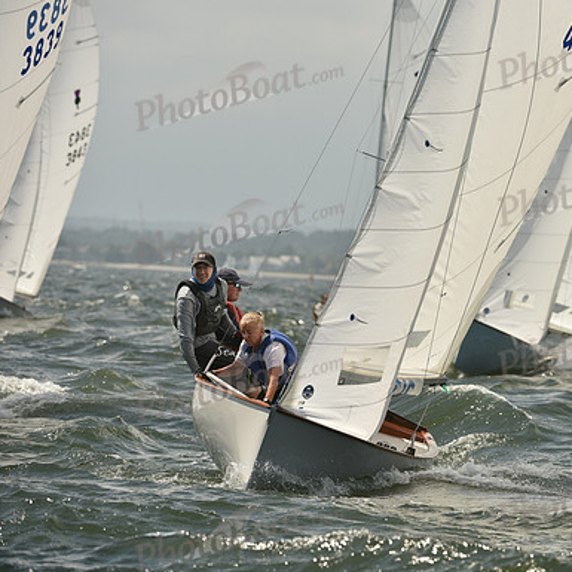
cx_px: 422
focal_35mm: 333
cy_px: 286
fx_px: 6225
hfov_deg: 5.3
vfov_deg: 5.3
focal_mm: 260
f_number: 7.1
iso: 250
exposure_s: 1/1600
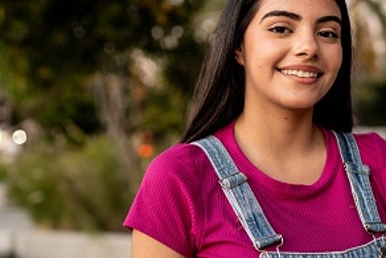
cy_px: 81
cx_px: 225
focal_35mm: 61
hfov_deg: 32.8
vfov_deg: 22.2
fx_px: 654
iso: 500
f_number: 1.8
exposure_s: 1/400
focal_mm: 35
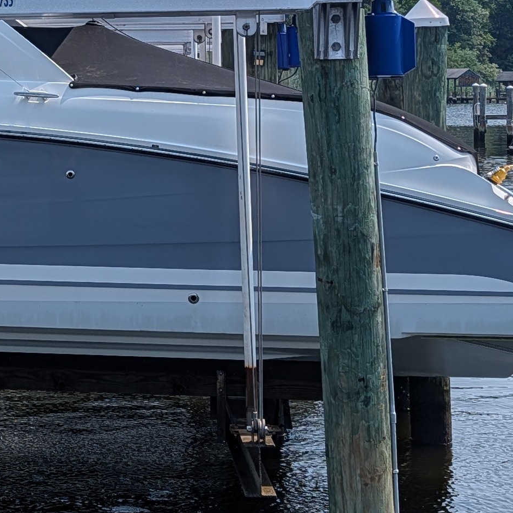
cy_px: -9
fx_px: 1543
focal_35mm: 92
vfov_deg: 18.4
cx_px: -115
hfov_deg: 17.9
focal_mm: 6.9
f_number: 1.68
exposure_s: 1/11236
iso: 24
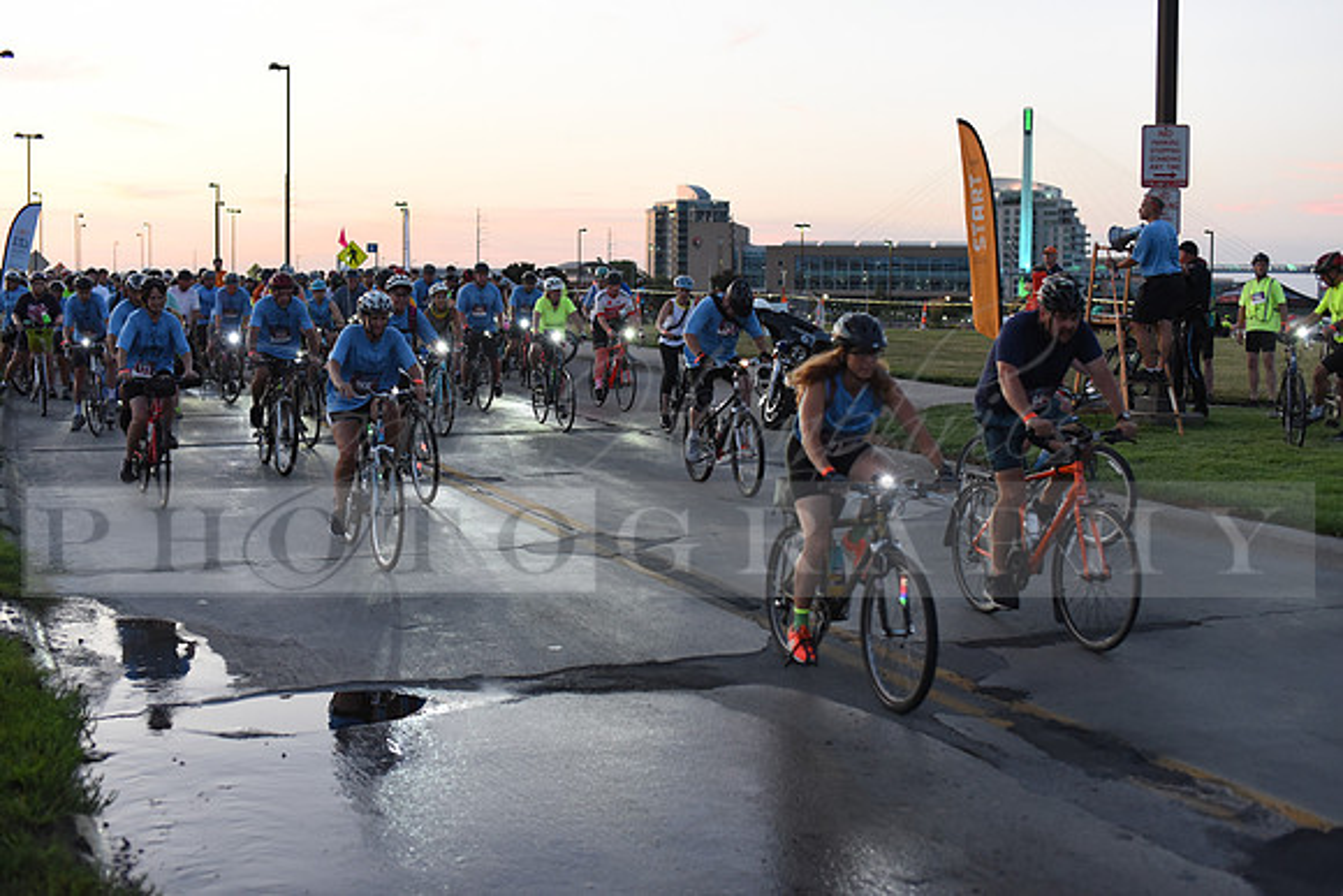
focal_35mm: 50
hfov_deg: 39.6
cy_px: 448
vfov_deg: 27.0
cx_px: 672
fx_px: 1866
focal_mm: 50
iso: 2500
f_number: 2.8
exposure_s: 1/400
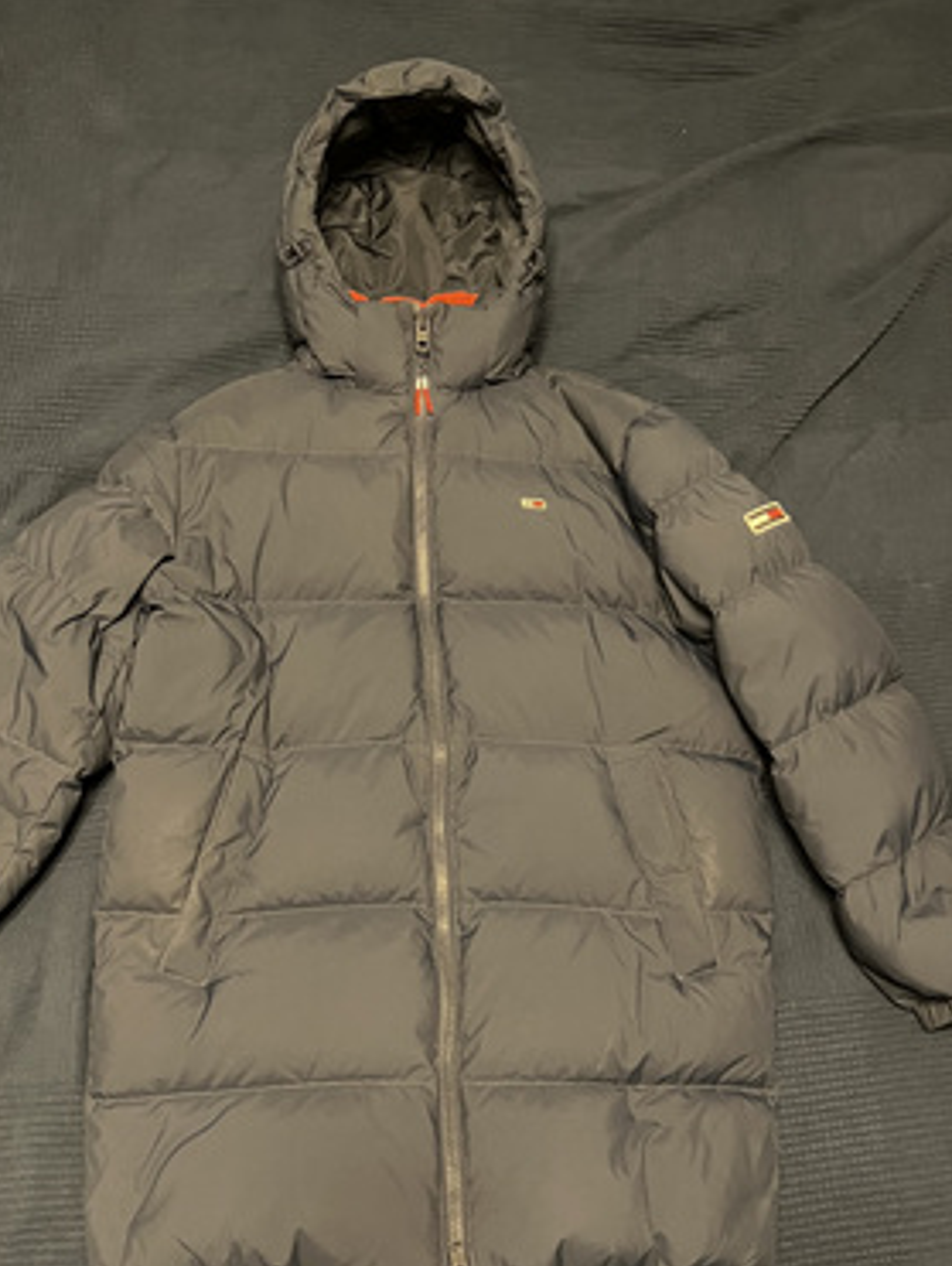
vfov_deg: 52.3
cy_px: 754
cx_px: 401
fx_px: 1281
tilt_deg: -70.7
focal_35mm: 35
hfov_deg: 40.6
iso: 1000
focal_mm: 5.1
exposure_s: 1/30
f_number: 1.6
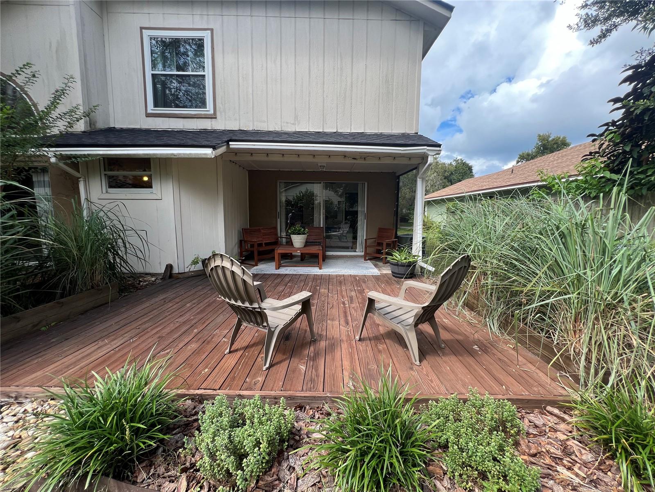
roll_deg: -0.6
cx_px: 328
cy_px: 246
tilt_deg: -7.6
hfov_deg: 106.2
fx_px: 246
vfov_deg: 89.9
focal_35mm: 13
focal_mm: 1.57
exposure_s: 1/326
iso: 32
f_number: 1.8
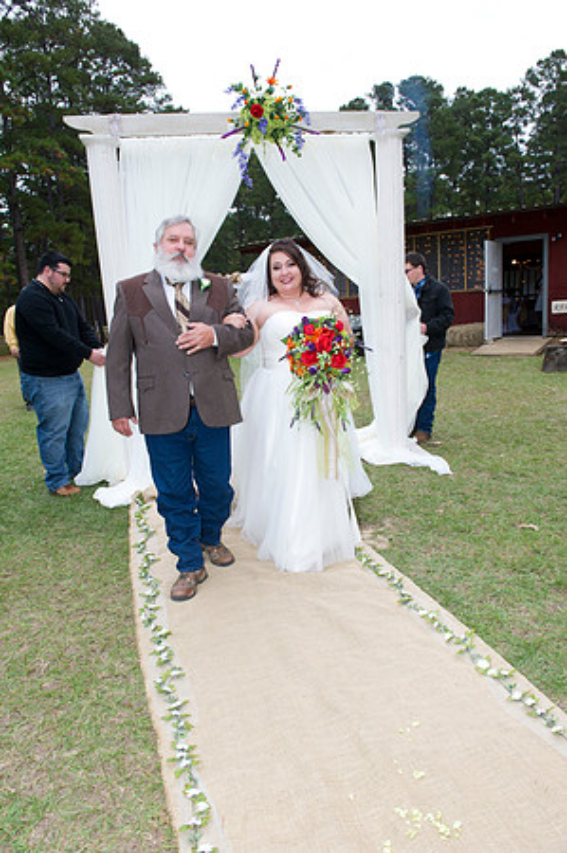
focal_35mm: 24
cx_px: 284
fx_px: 568
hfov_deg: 53.0
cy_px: 426
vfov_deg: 73.8
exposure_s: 1/160
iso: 800
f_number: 8
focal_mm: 24
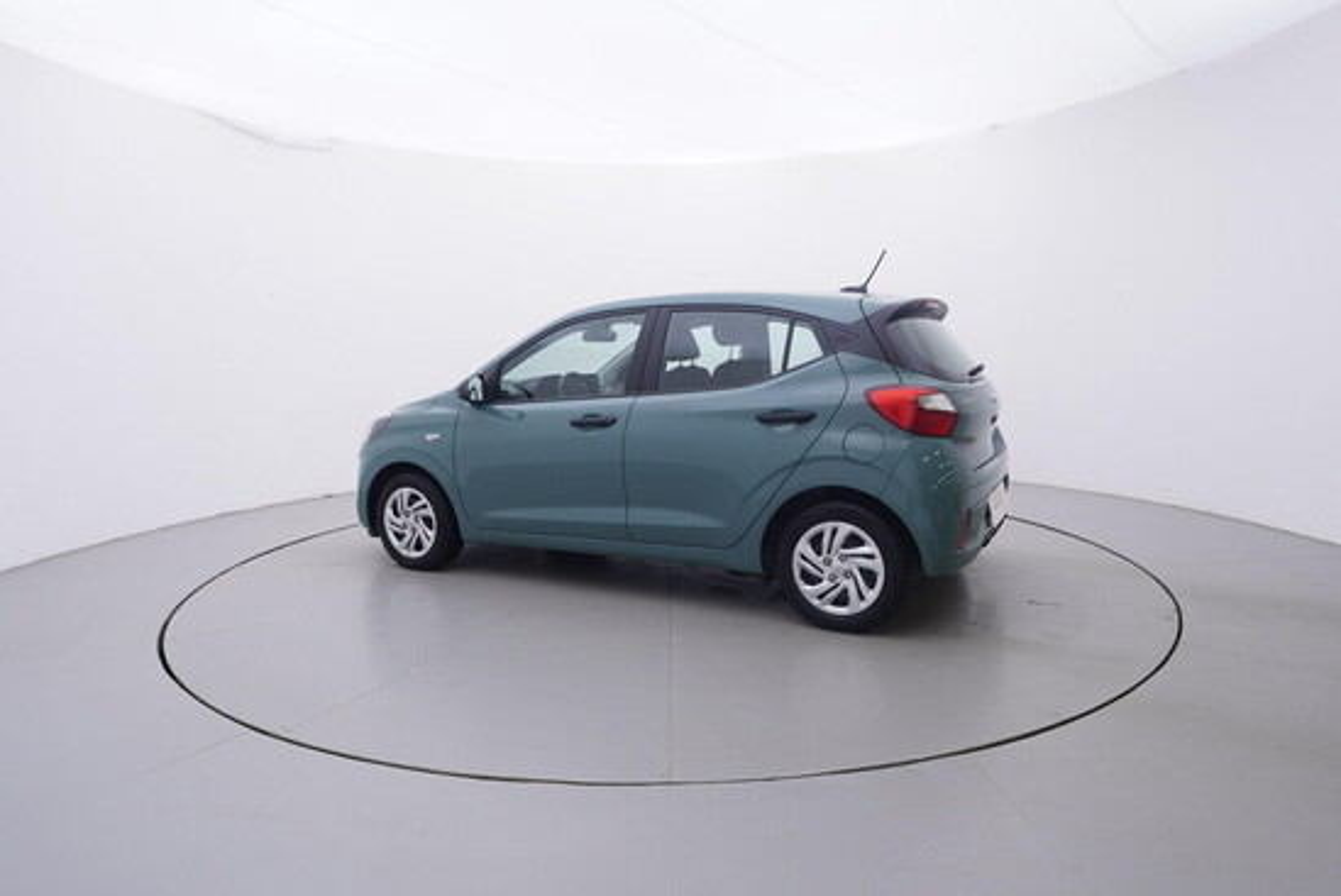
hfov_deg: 77.3
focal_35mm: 22
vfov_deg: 56.2
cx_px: 670
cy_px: 448
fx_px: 839
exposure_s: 1/80
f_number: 5
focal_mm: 15
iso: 200
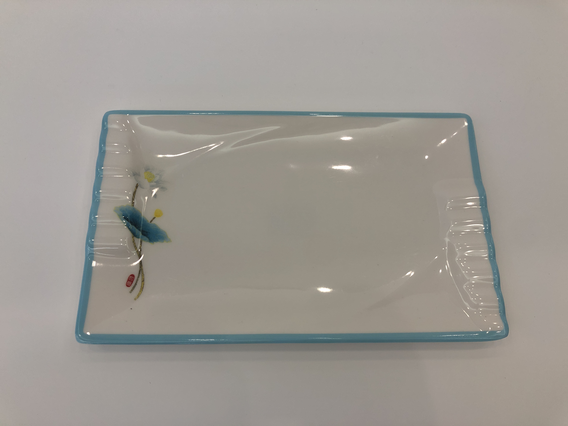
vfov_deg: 49.7
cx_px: 284
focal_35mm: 28
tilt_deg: -69.9
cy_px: 213
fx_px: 459
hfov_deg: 63.4
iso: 32
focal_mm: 4
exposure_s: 1/100
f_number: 1.8
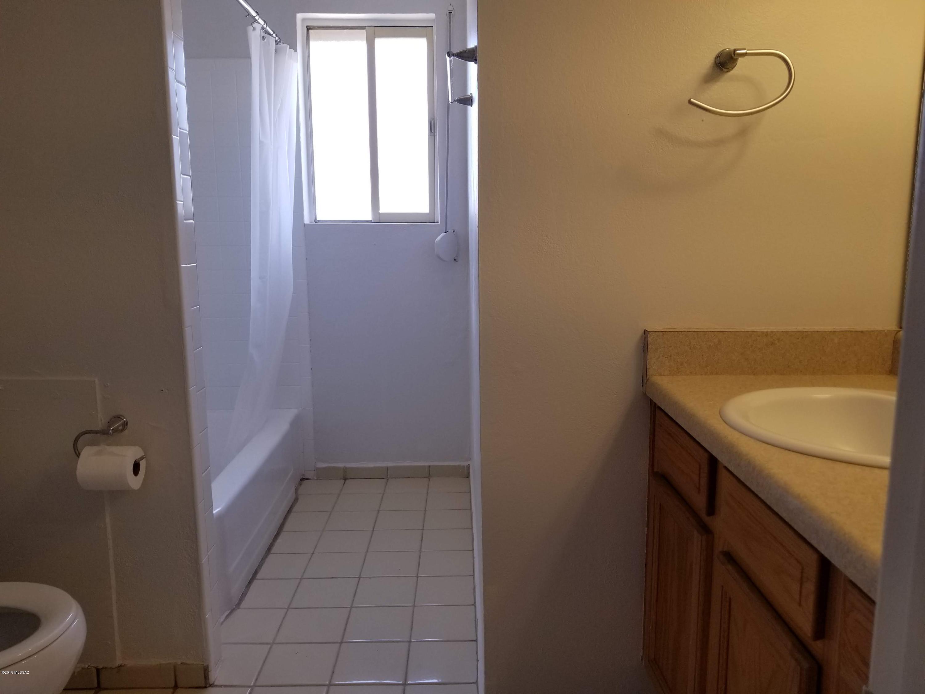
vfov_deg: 53.1
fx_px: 695
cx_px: 462
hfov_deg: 67.3
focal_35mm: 26
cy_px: 347
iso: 50
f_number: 1.7
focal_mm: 4.25
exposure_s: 1/167
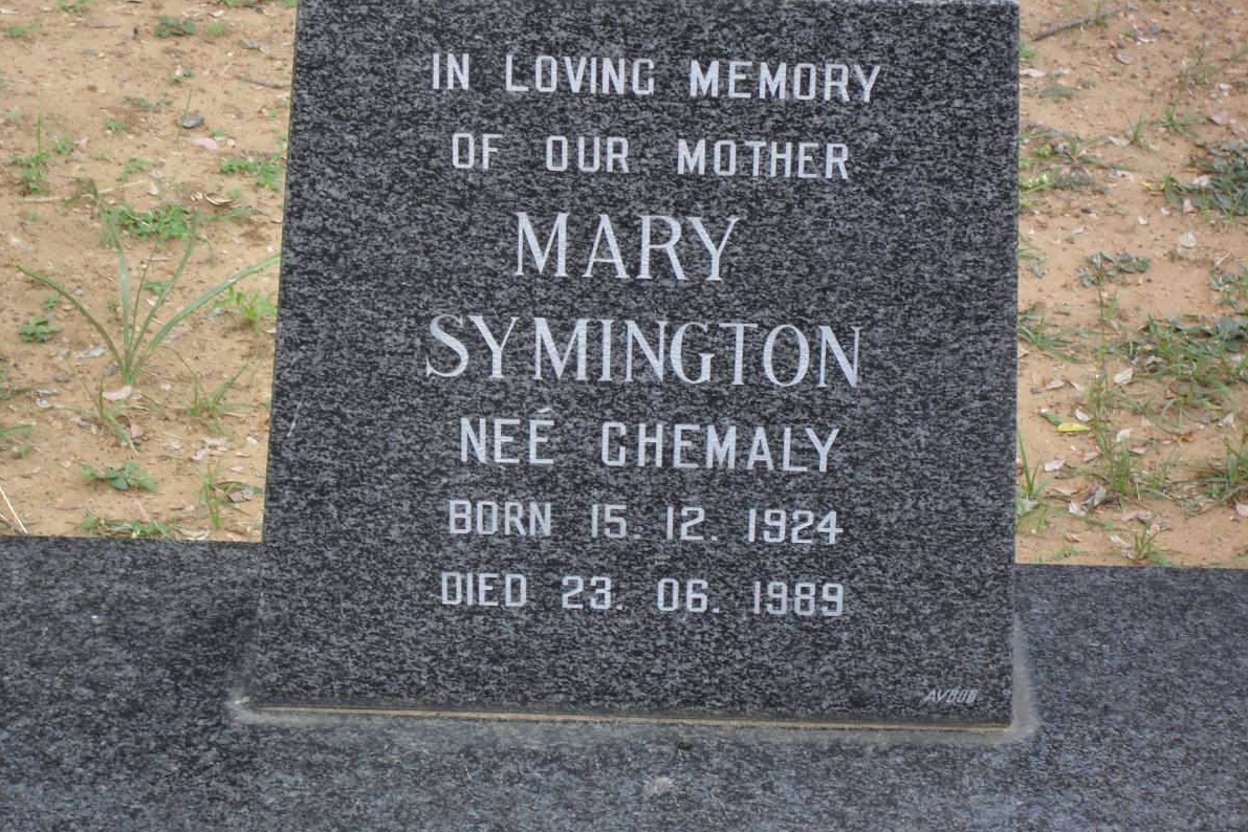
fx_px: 3813
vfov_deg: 12.5
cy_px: 369
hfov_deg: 18.6
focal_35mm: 110
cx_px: 627
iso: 100
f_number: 5.8
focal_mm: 18.9
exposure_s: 1/60
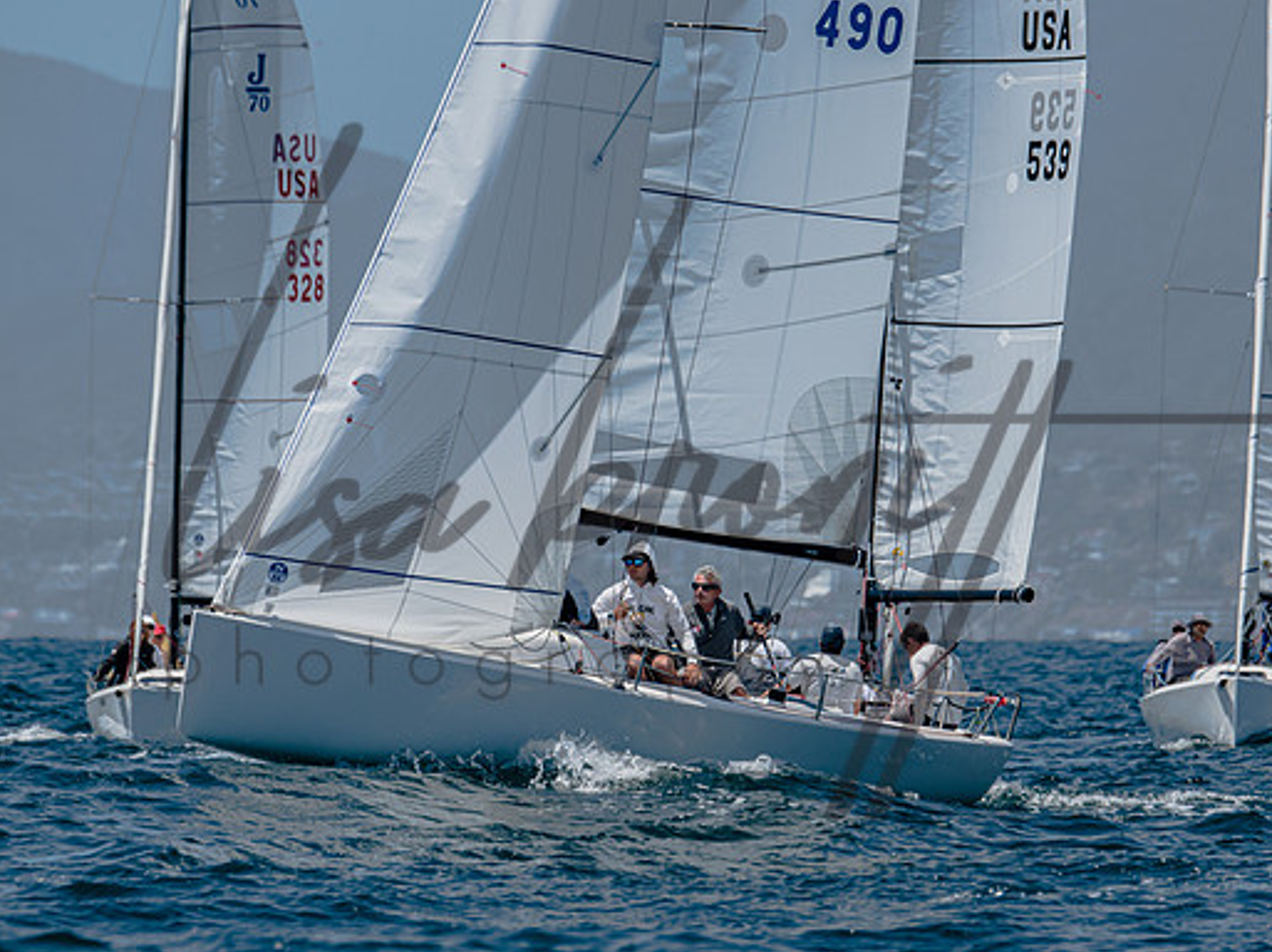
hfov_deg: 3.6
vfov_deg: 2.7
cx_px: 640
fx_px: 20086
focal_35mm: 547
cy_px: 519
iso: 200
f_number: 5.6
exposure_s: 1/2000
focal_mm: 300
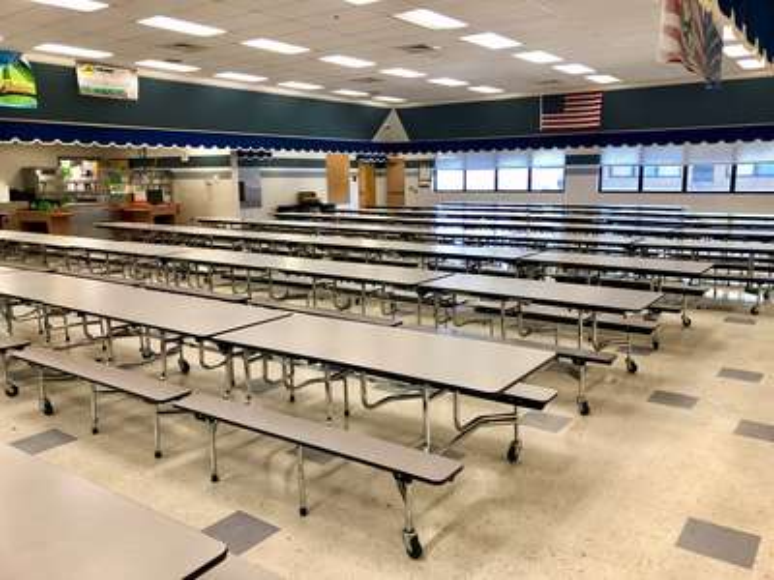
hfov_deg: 63.4
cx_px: 387
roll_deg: +0.4
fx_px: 626
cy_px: 290
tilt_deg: -9.2
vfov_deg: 49.7
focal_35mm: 28
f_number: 1.8
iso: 40
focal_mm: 4
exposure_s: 1/30
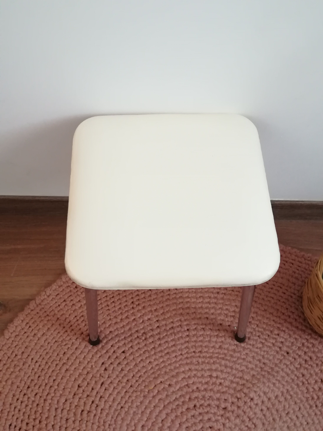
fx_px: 448
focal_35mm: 36
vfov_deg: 51.4
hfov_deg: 39.7
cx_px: 162
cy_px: 216
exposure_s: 1/25
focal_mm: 3.83
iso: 400
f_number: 2.2
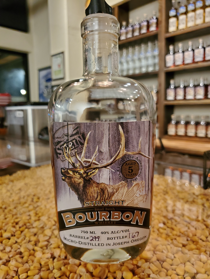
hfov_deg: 53.1
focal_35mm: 26
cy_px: 140
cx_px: 105
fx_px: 210
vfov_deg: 67.3
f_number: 1.5
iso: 400
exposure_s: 1/39
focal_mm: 4.3
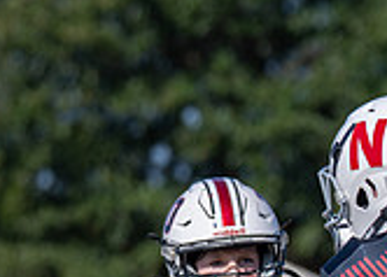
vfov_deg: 2.1
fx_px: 7582
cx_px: 464
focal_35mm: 689
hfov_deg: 2.9
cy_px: 467
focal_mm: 119
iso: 100
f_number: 2.8
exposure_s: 1/2500
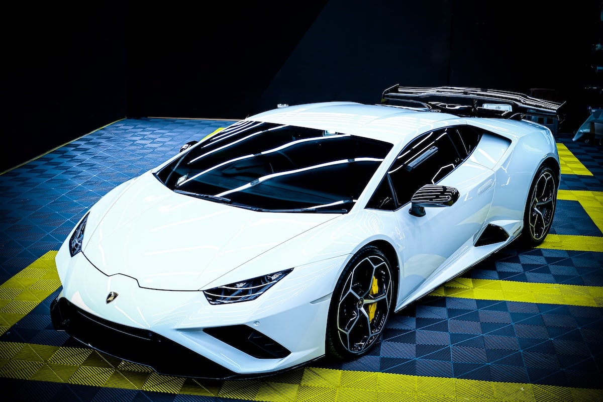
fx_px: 787
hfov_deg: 41.9
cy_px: 201
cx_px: 302
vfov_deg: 28.6
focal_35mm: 47
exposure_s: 1/125
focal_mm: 31.5
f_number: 3.6
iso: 640
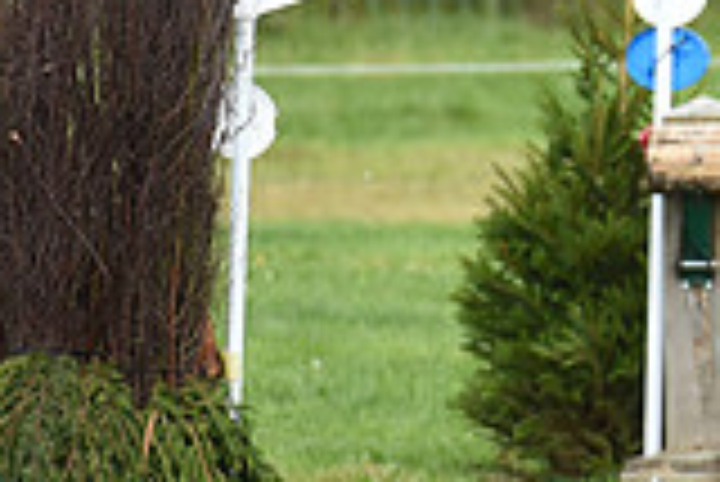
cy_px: 234
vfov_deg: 1.0
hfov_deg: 1.4
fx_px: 28966
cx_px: 1202
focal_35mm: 1447
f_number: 5.6
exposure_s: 1/1250
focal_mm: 400
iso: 800
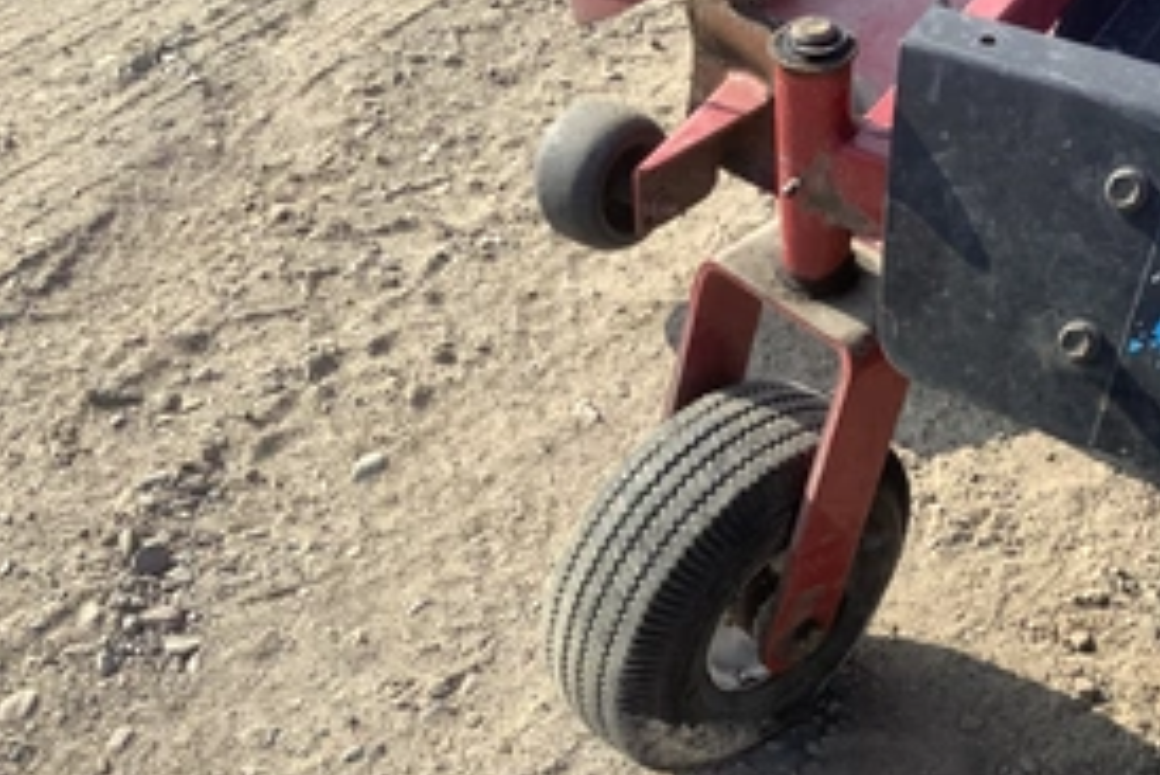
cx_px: 826
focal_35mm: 47
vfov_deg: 28.5
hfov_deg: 41.0
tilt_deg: -48.9
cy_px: 517
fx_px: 1515
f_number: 2.4
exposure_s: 1/578
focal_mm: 3.3
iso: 25
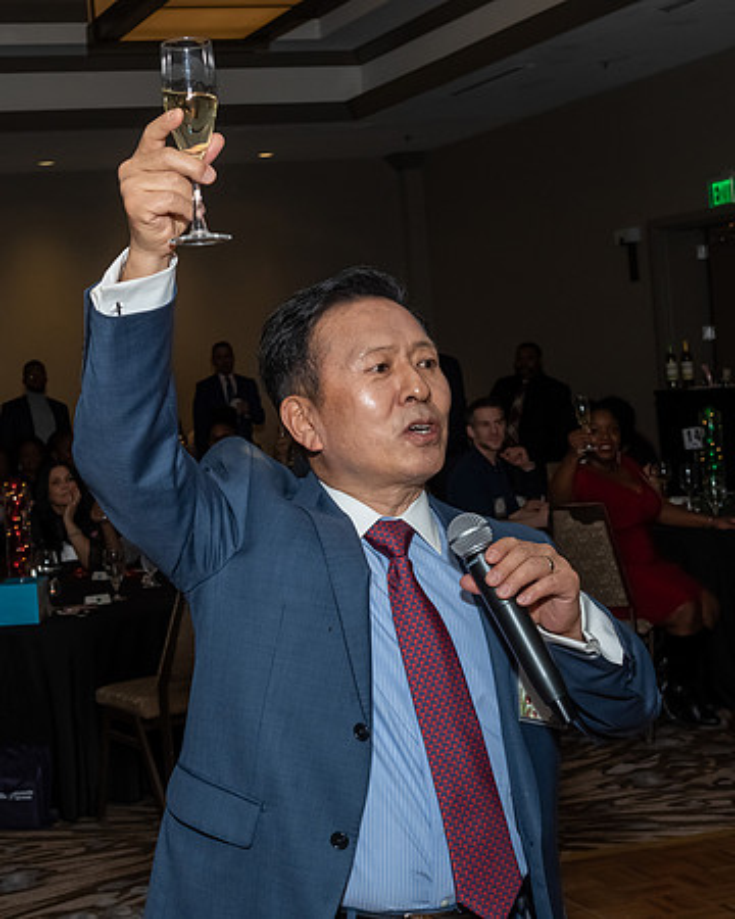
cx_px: 226
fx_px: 1736
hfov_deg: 23.8
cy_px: 423
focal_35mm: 64
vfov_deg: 29.6
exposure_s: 1/250
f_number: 7.1
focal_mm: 28
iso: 500
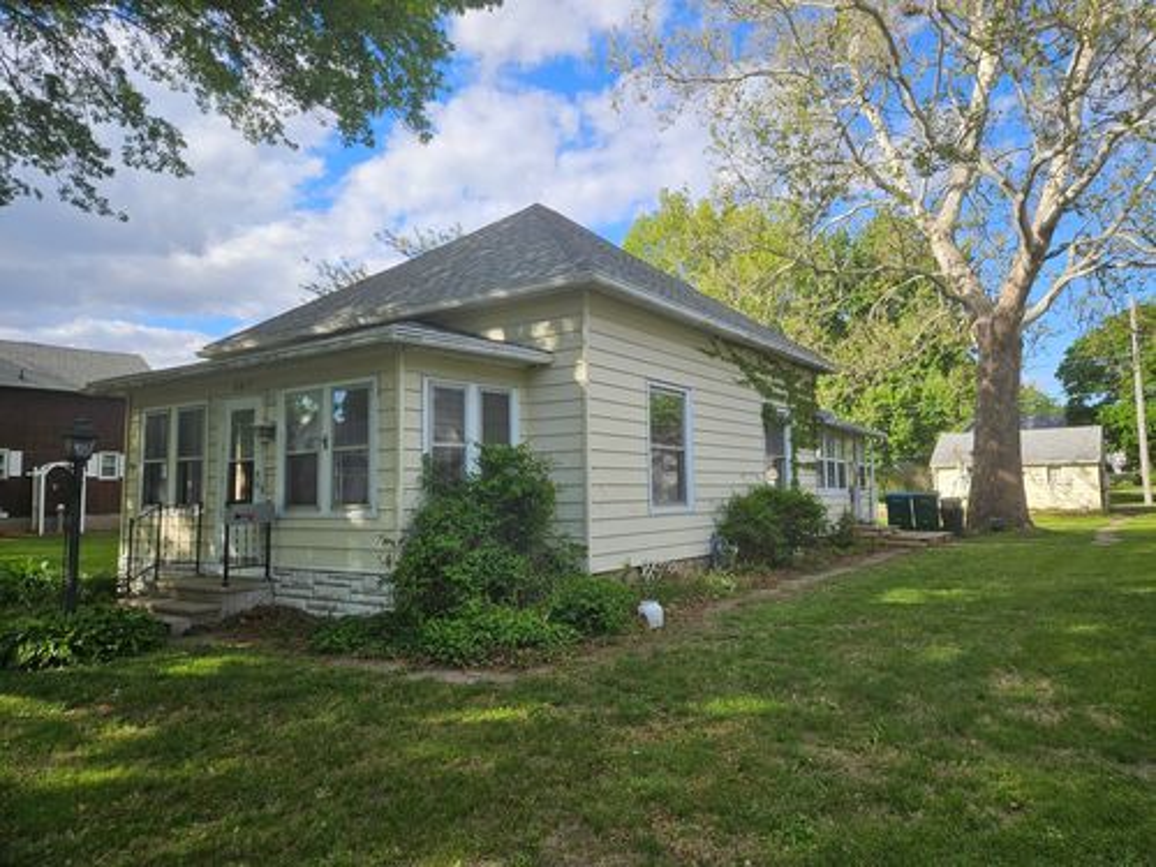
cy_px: 434
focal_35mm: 23
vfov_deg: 58.9
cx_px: 578
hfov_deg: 73.9
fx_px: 768
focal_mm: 5.4
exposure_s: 1/854
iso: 25
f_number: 1.8
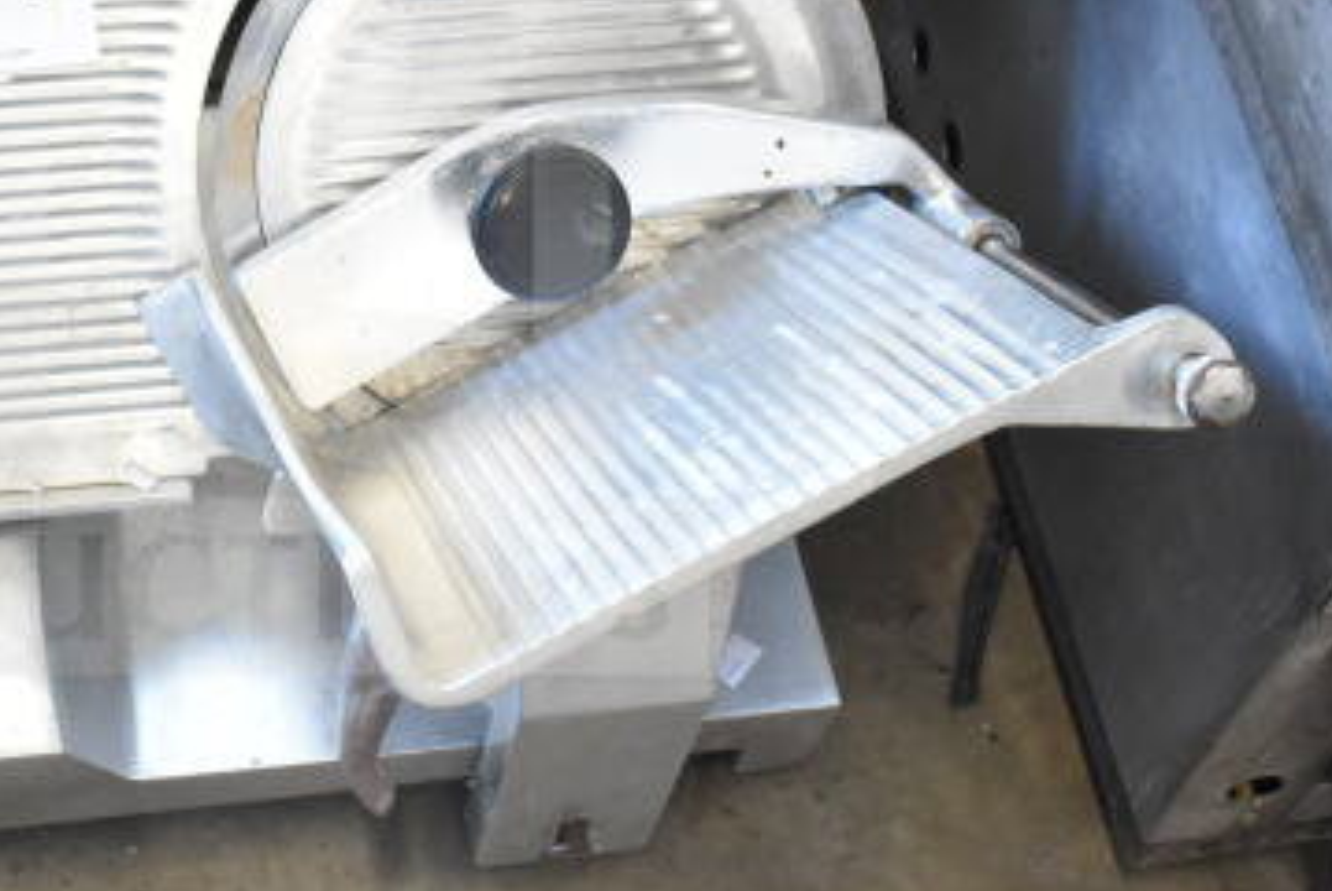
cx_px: 289
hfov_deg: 26.9
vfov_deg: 18.5
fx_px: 2735
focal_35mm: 74
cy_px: 381
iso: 1800
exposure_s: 1/50
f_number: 4.2
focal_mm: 29
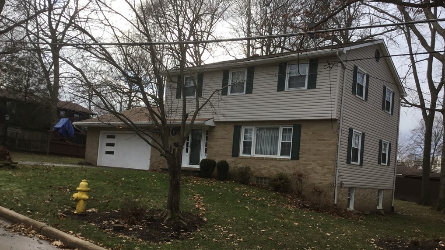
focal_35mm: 34
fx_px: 401
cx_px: 222
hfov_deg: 58.0
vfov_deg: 34.4
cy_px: 160
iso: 25
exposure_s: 1/301
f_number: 2.4
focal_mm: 3.3
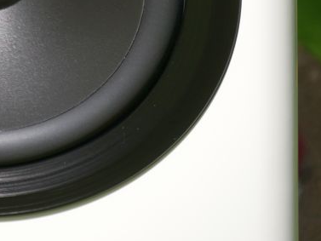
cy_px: -11
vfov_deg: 3.2
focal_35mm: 463
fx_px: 4295
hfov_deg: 4.3
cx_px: -15
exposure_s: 1/500
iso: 200
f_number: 5.4
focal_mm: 109
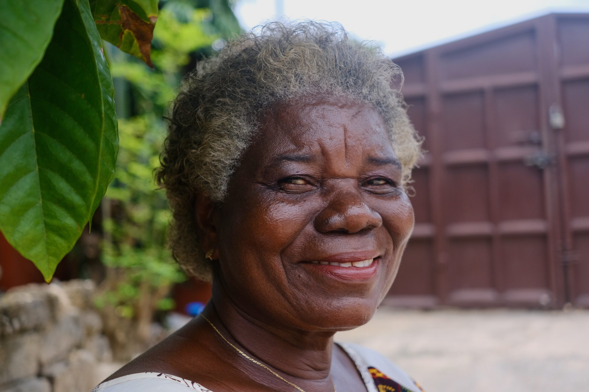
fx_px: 671
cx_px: 294
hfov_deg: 47.4
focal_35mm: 41
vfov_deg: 32.6
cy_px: 196
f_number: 2.8
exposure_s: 1/1100
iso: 320
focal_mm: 27
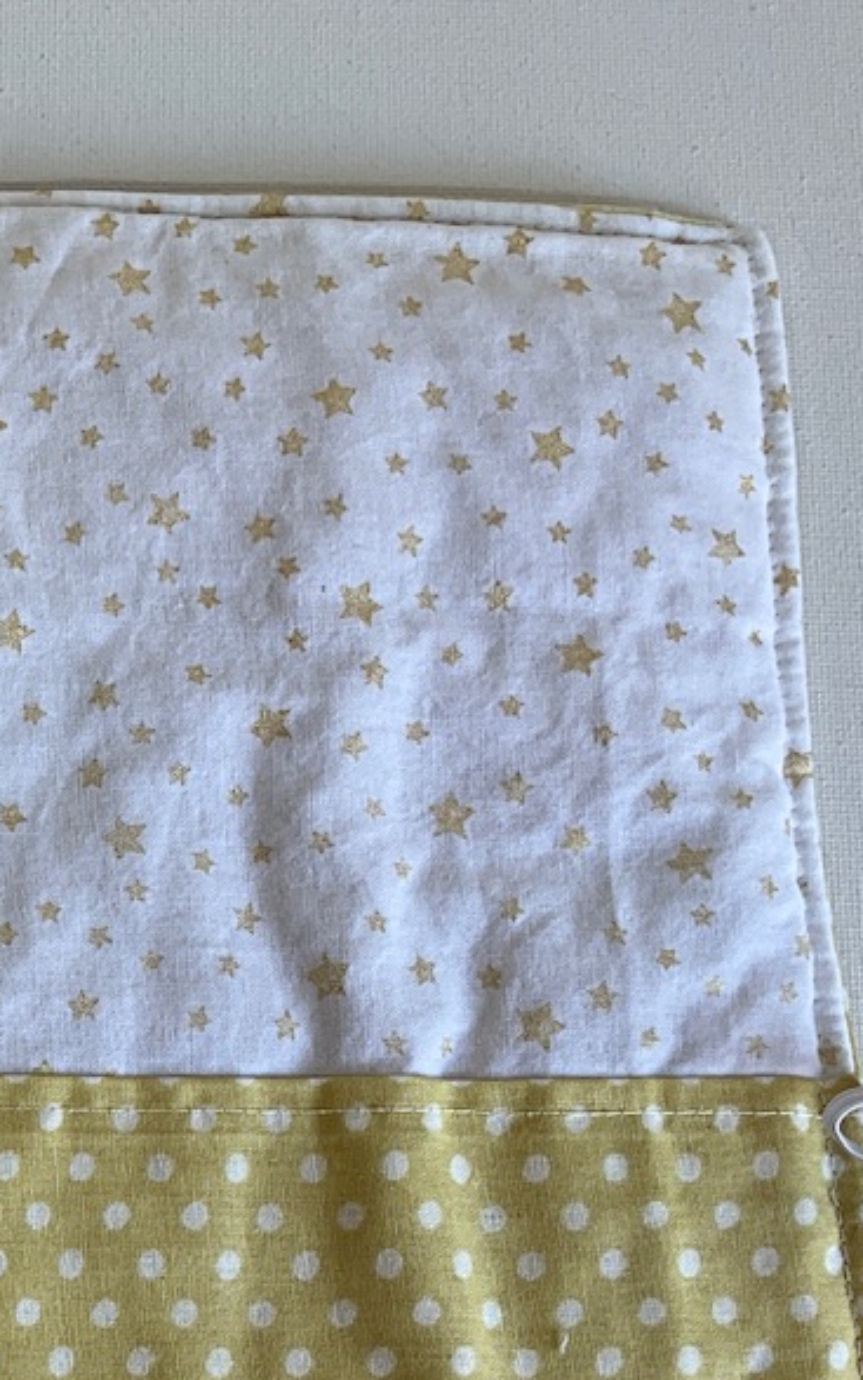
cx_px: -292
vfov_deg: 30.0
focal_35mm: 67
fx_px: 2521
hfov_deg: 18.0
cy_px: 1060
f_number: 1.8
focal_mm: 3
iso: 20
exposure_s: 1/122
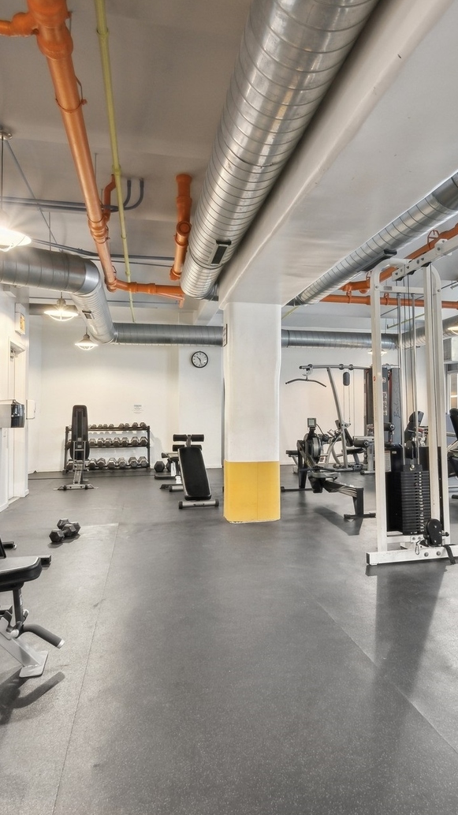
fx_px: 497
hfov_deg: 48.0
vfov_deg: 78.7
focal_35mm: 23
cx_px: 331
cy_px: 415
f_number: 9.5
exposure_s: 1/1.43
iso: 200
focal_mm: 14
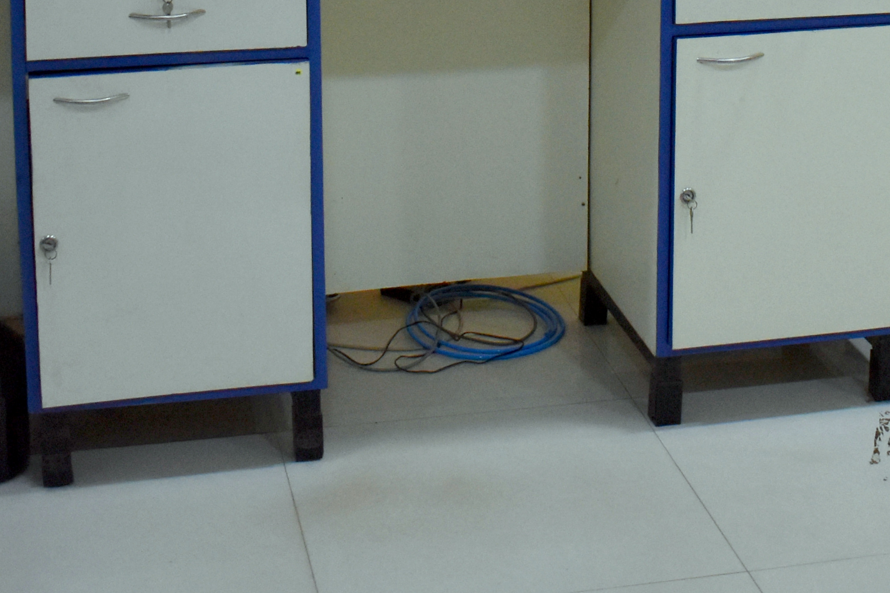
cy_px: -258
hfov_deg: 25.2
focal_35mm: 80
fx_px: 1978
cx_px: 585
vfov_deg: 15.9
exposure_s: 1/125
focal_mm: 18
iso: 1400
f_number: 3.5
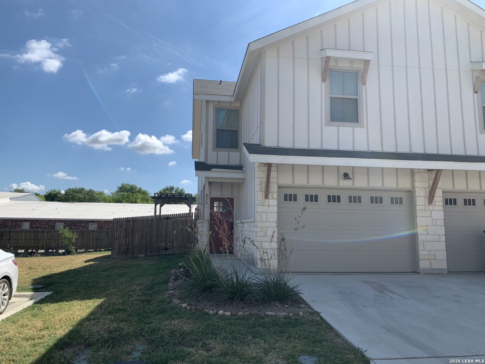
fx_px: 364
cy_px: 182
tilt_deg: +9.7
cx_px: 242
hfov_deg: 67.3
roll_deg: -1.9
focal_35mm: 26
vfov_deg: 53.1
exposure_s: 1/2994
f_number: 1.8
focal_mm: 4.25
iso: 25
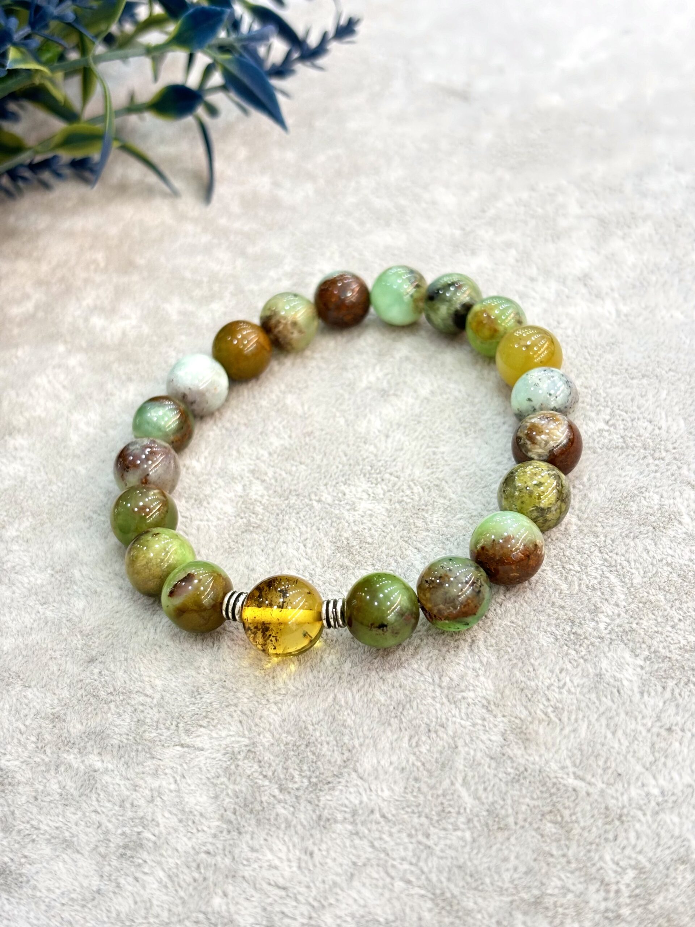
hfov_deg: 28.0
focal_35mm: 52
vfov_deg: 36.8
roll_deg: +16.0
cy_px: 464
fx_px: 1392
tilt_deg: -43.6
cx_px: 348
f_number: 1.6
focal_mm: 5.96
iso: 64
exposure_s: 1/50
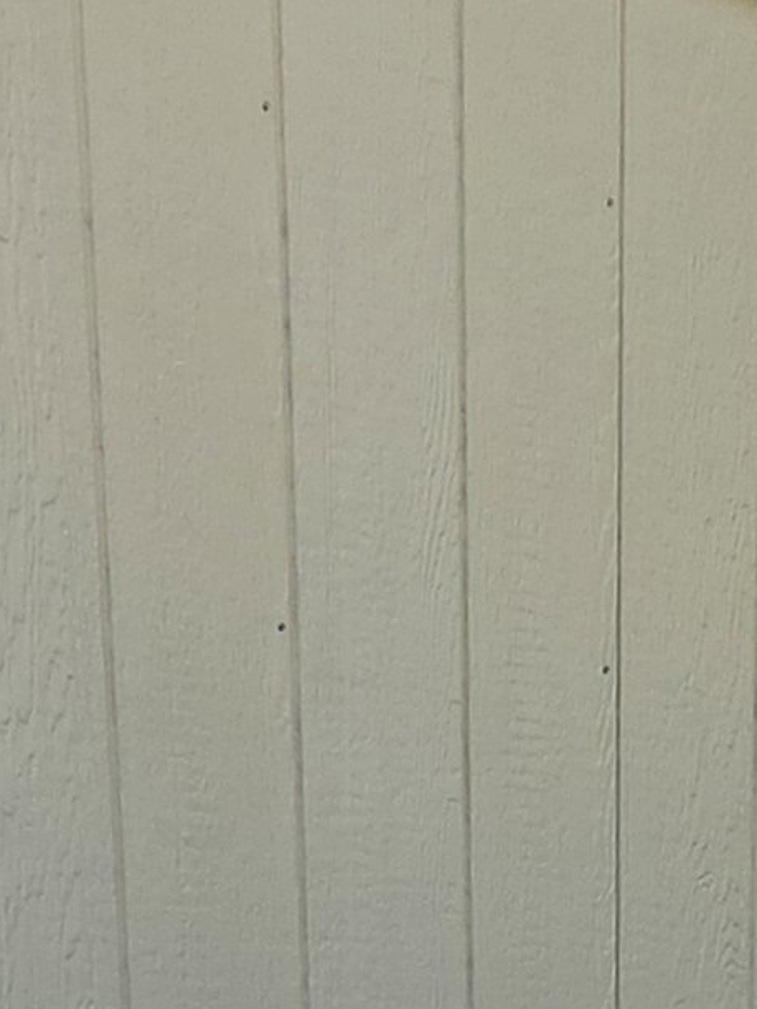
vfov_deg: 17.5
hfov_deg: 17.3
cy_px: 1937
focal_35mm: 85
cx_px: 541
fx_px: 2478
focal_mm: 2.2
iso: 32
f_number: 1.9
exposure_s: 1/1050
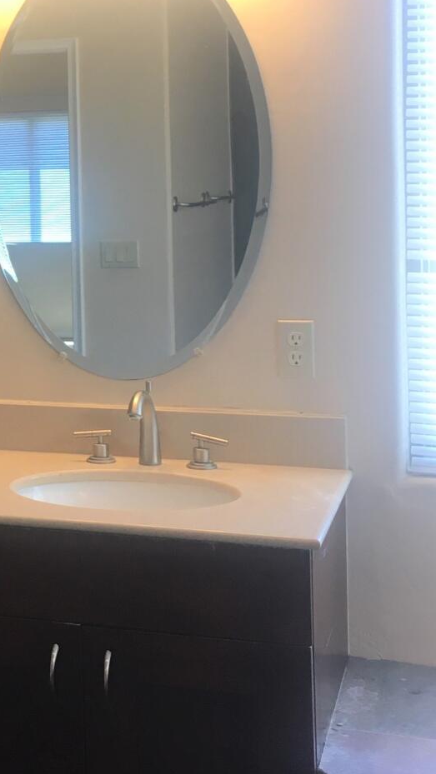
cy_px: 249
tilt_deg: -3.5
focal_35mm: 68
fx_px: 1397
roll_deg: +1.7
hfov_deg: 16.9
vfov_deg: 30.7
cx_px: -99
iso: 25
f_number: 2.2
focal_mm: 4.15
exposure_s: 1/40
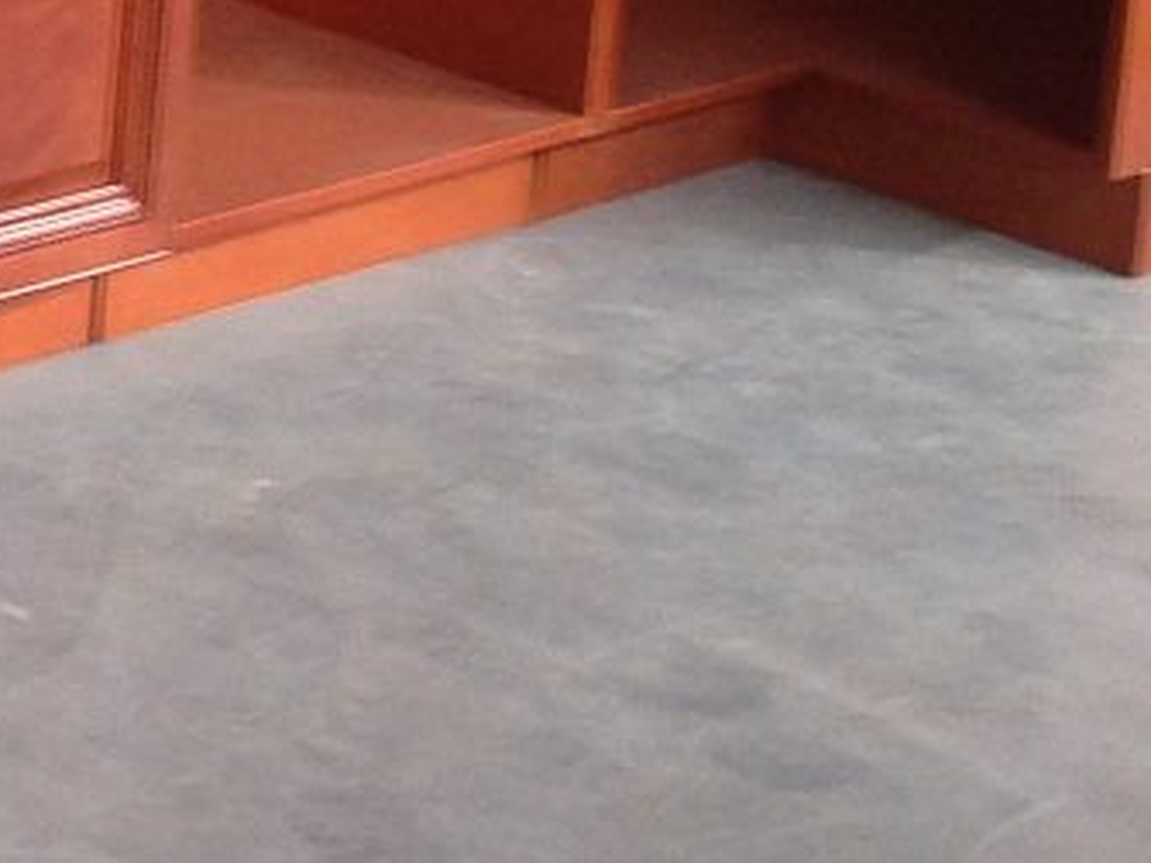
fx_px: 5351
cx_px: -1230
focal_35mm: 161
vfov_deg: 8.7
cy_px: -815
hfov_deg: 11.0
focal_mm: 4.12
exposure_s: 1/20
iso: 80
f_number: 2.4
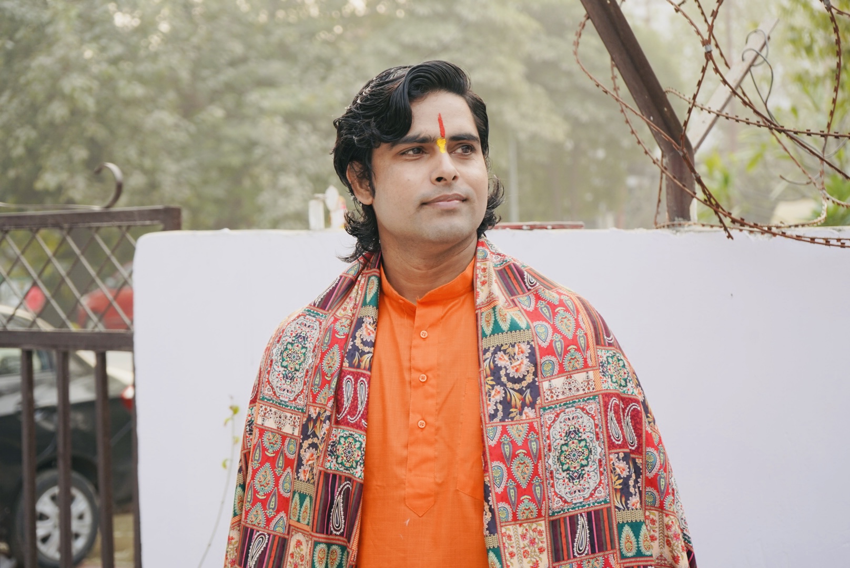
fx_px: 1654
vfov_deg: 19.5
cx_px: 425
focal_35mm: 70
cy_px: 284
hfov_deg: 28.8
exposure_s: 1/160
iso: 500
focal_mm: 70
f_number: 5.6
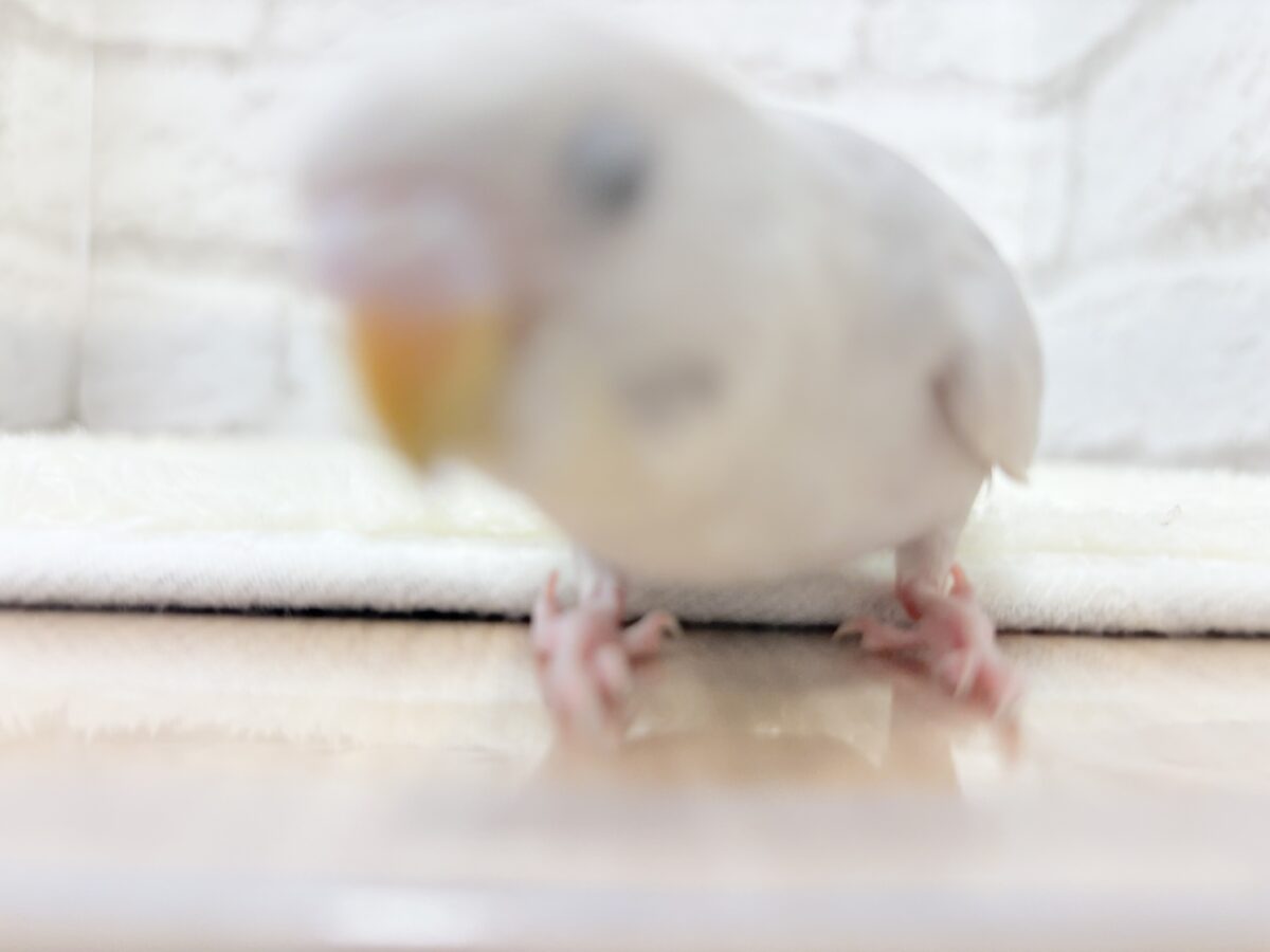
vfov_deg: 53.1
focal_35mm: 26
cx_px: 635
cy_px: 476
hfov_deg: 67.3
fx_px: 954
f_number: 1.6
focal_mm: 5.96
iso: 125
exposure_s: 1/100
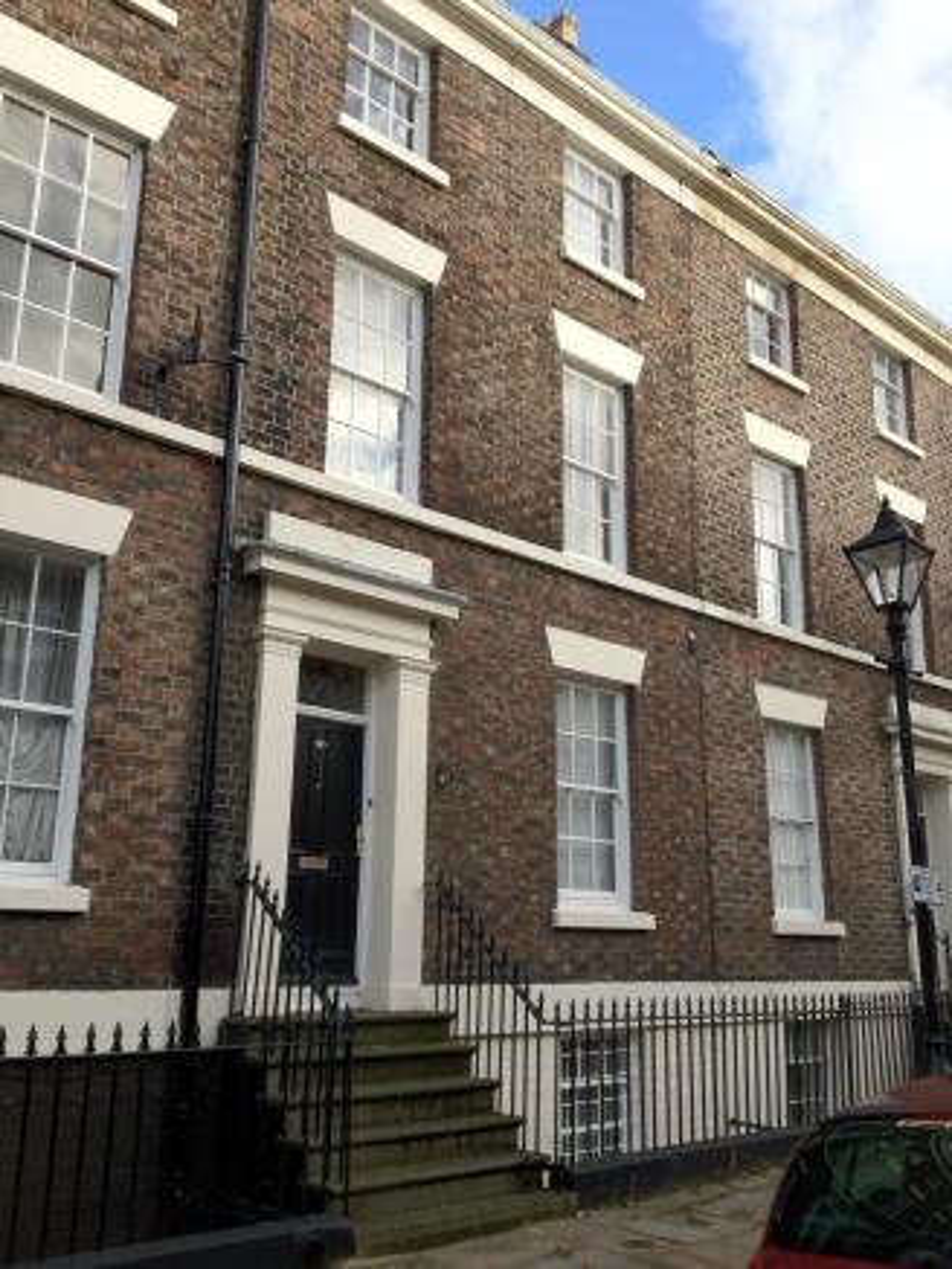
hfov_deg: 40.7
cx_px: 476
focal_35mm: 35
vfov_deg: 52.6
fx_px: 1283
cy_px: 634
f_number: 2.4
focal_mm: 4.28
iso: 64
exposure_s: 1/581
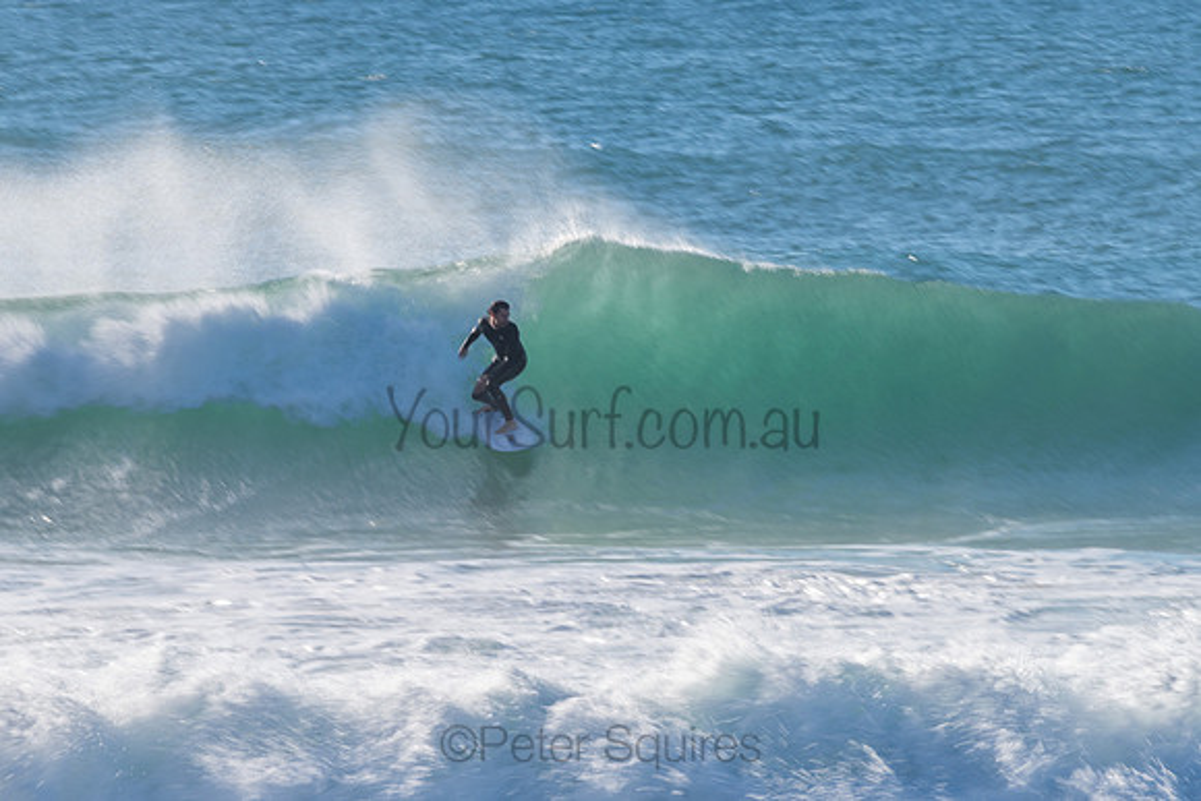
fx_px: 20434
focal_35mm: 612
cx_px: 600
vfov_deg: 2.2
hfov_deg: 3.4
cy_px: 400
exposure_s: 1/30
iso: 64
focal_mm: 500
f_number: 29
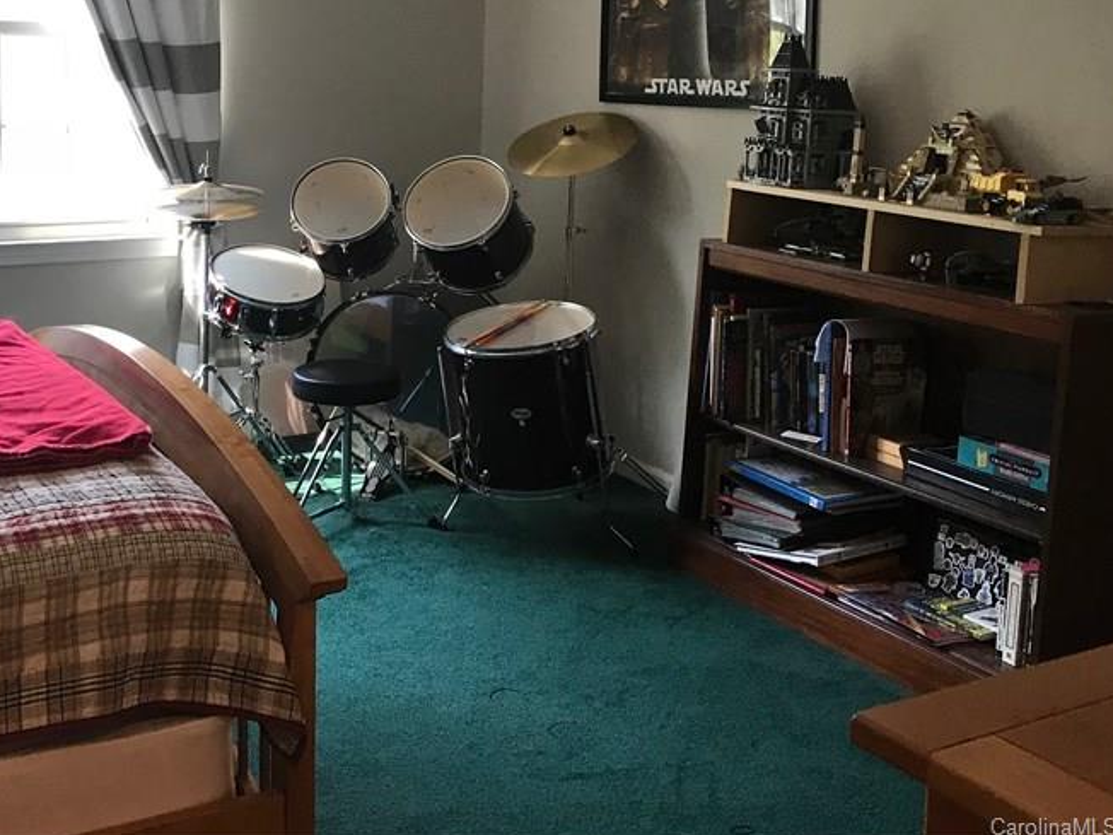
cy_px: 188
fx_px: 1415
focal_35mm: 44
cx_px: 312
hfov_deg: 42.0
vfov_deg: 32.1
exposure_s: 1/30
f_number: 1.8
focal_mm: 3.99
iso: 32
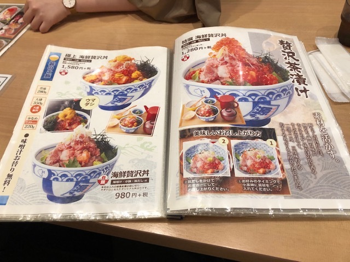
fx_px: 283
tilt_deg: -50.1
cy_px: 131
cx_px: 175
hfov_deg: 63.4
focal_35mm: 28
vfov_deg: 49.7
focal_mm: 3.99
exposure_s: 1/30
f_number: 1.8
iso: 32
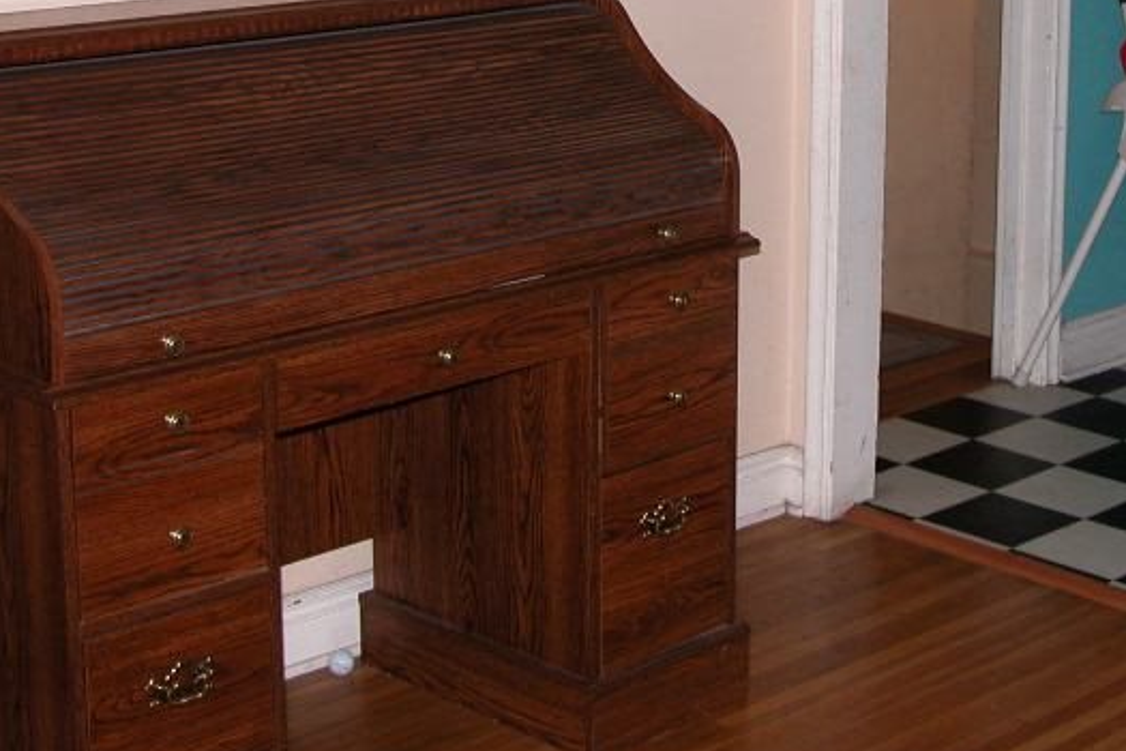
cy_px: 15
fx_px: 2158
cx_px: 716
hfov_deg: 29.1
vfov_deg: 19.2
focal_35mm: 69
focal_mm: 8.9
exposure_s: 1/60
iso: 100
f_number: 2.8
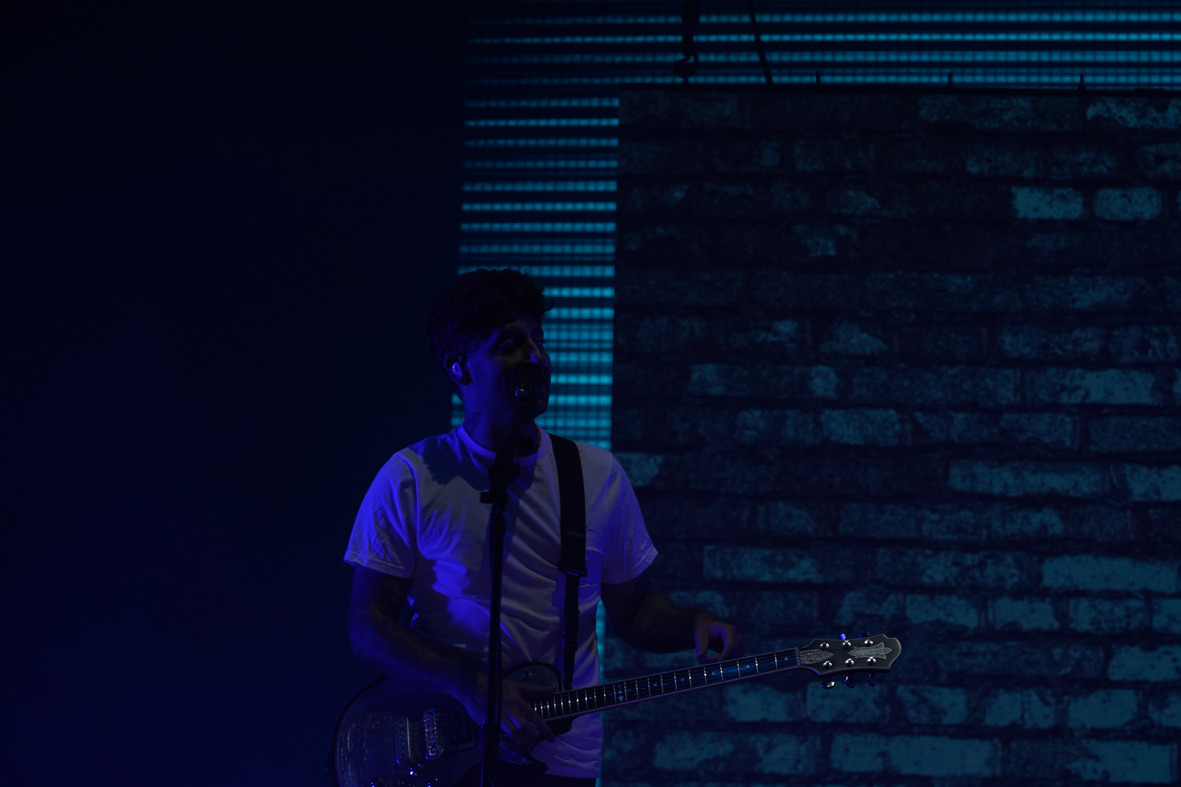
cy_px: 397
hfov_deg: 19.3
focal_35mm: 106
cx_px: 595
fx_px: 3477
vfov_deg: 12.9
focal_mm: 105
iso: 100
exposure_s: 1/320
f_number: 6.3
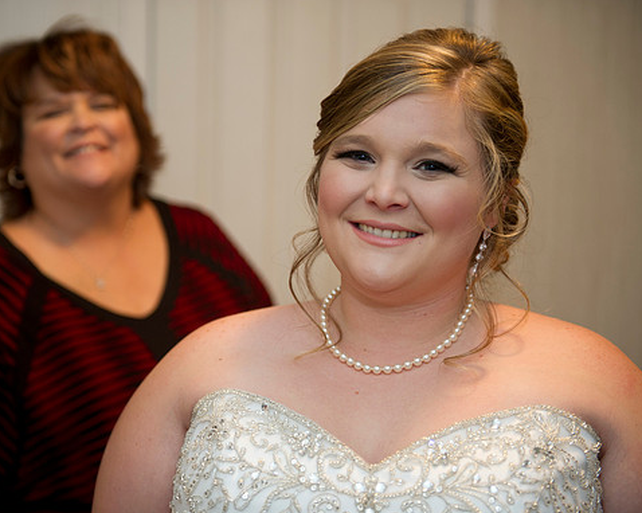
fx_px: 1254
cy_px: 258
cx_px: 265
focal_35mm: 66
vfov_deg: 23.1
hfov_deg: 28.7
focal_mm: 58
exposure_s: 1/60
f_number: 2.8
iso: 640
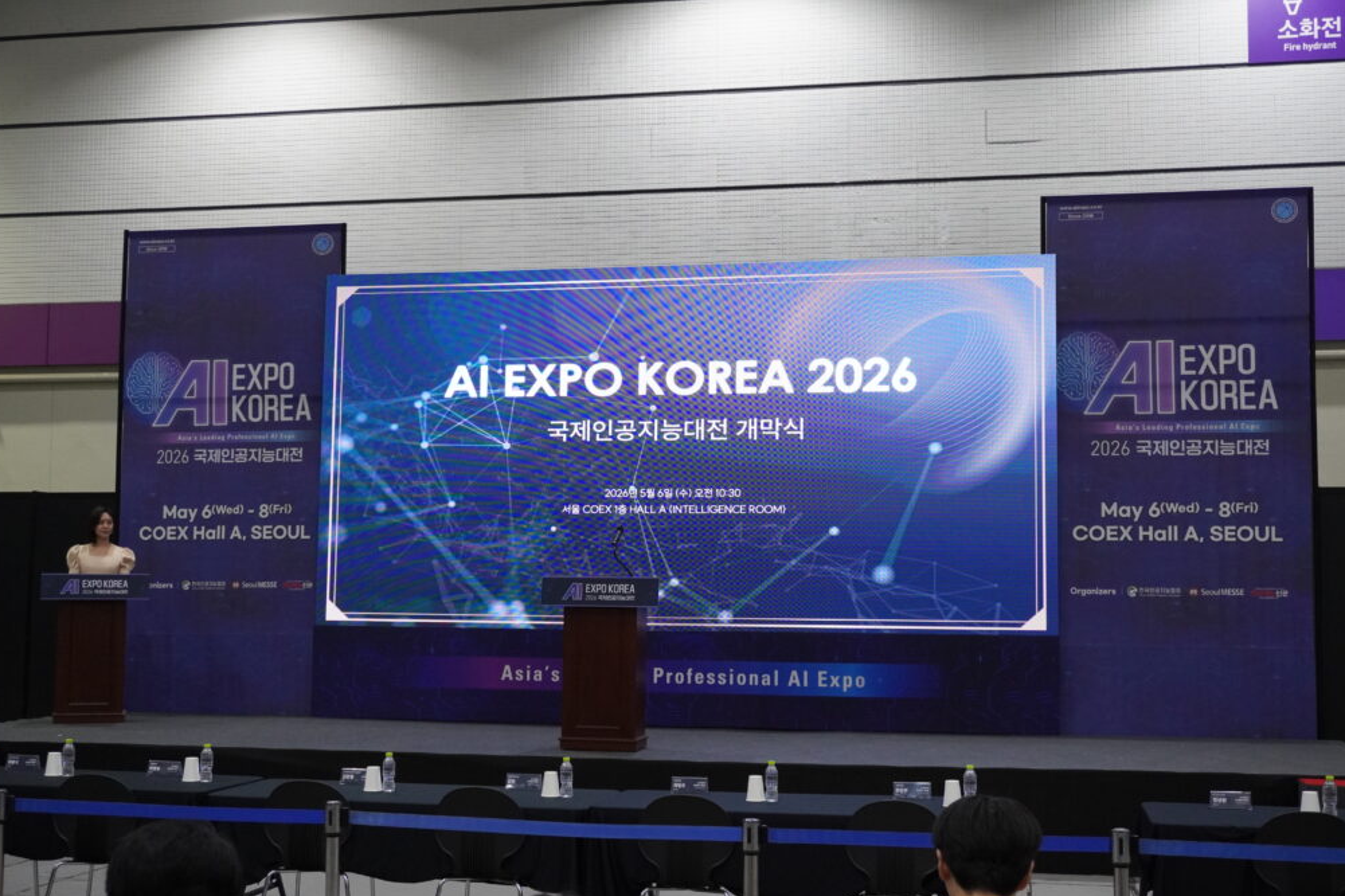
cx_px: 670
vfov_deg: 30.2
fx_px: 1663
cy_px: 457
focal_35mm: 45
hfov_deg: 44.0
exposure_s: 1/200
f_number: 4.5
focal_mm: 29
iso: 2000
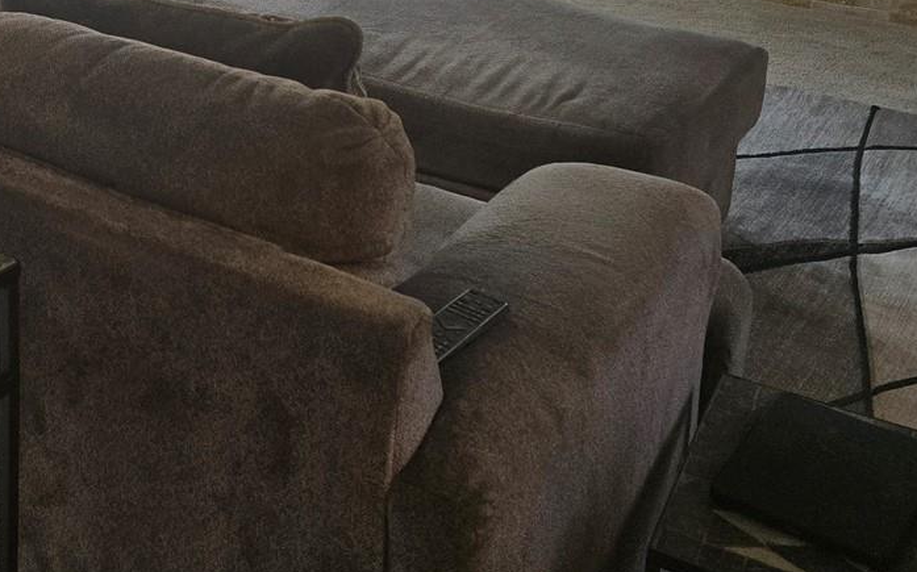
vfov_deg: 21.3
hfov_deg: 31.9
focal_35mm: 56
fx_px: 1399
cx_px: -101
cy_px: -137
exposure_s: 1/120
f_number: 1.7
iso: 250
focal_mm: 6.3
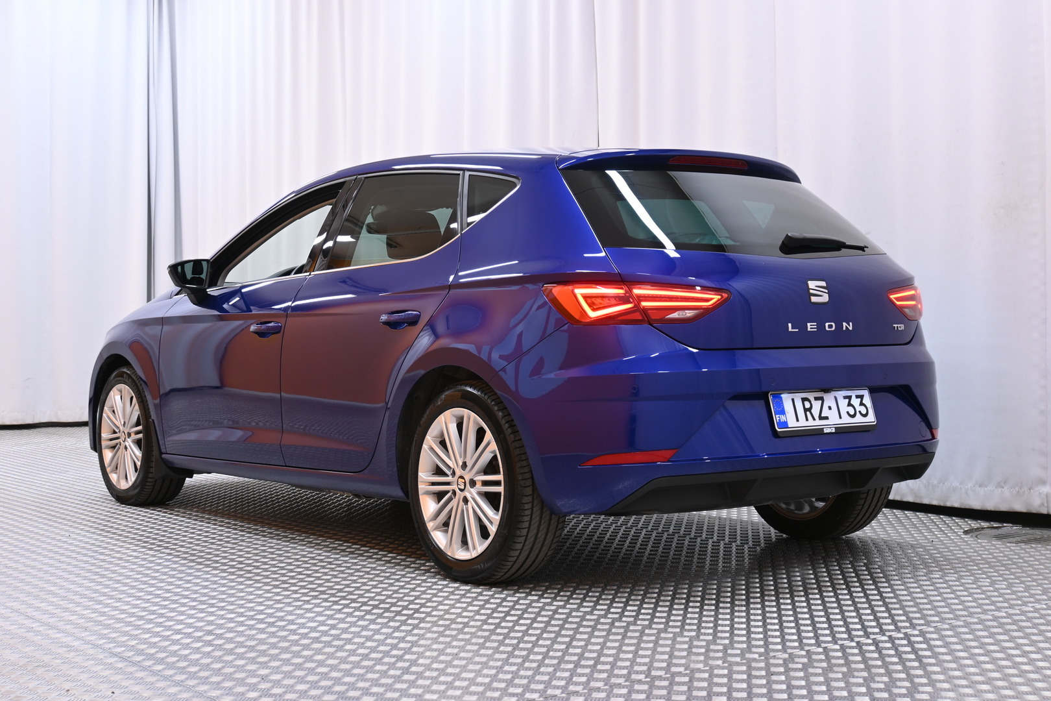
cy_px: 350
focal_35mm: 50
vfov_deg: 27.3
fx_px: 1445
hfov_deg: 40.0
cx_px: 526
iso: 400
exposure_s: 1/25
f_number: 5
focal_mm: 33
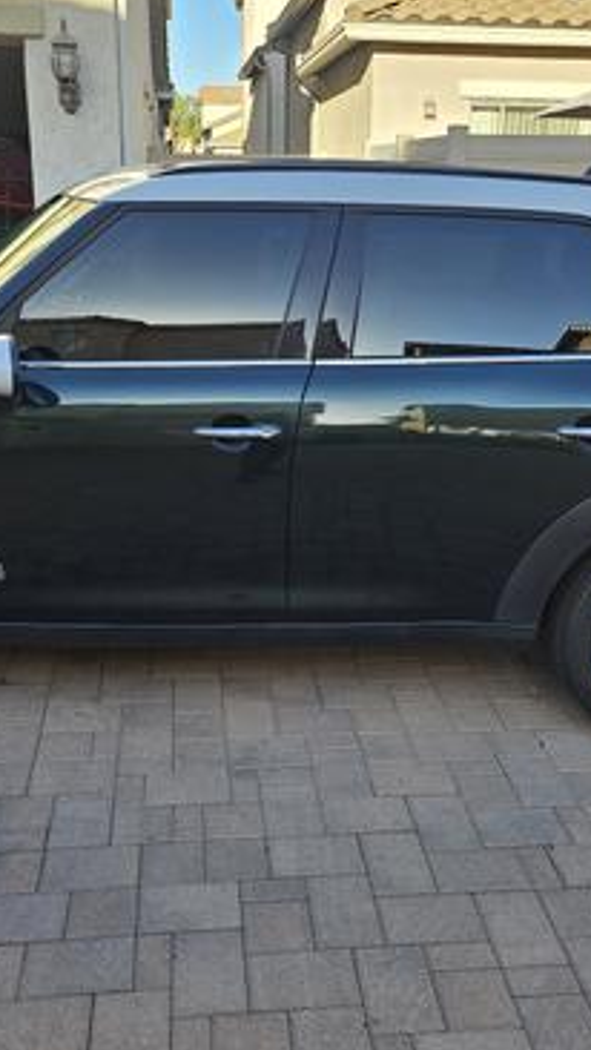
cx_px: 293
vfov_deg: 55.3
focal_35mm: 36
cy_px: 516
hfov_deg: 32.8
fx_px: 1002
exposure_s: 1/634
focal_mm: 5
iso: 50
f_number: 1.8
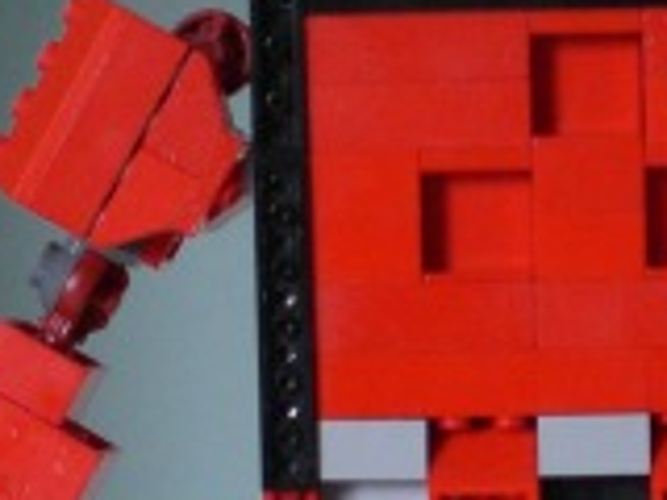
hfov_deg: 12.9
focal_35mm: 152
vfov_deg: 9.7
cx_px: 538
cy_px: 375
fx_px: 2929
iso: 200
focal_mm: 6.3
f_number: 3.1
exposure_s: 1/80
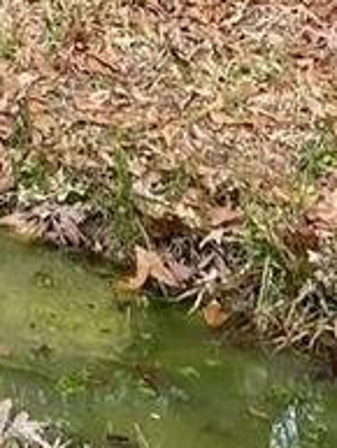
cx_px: -525
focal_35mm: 184
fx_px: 2386
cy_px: -818
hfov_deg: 7.5
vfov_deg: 9.0
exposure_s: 1/497
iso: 50
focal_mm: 5.7
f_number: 1.5
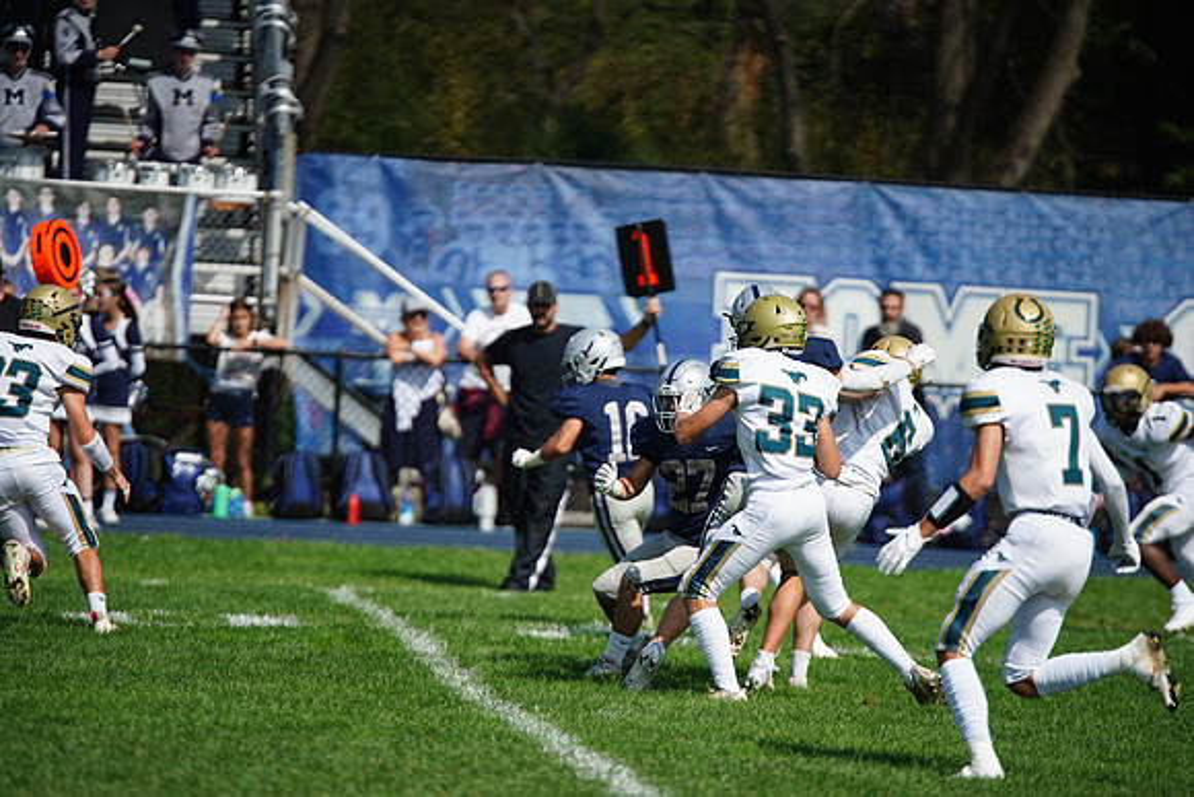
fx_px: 9952
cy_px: 398
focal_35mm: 300
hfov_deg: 6.9
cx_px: 597
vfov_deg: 4.6
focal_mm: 300
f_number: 2.8
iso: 400
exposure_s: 1/6400
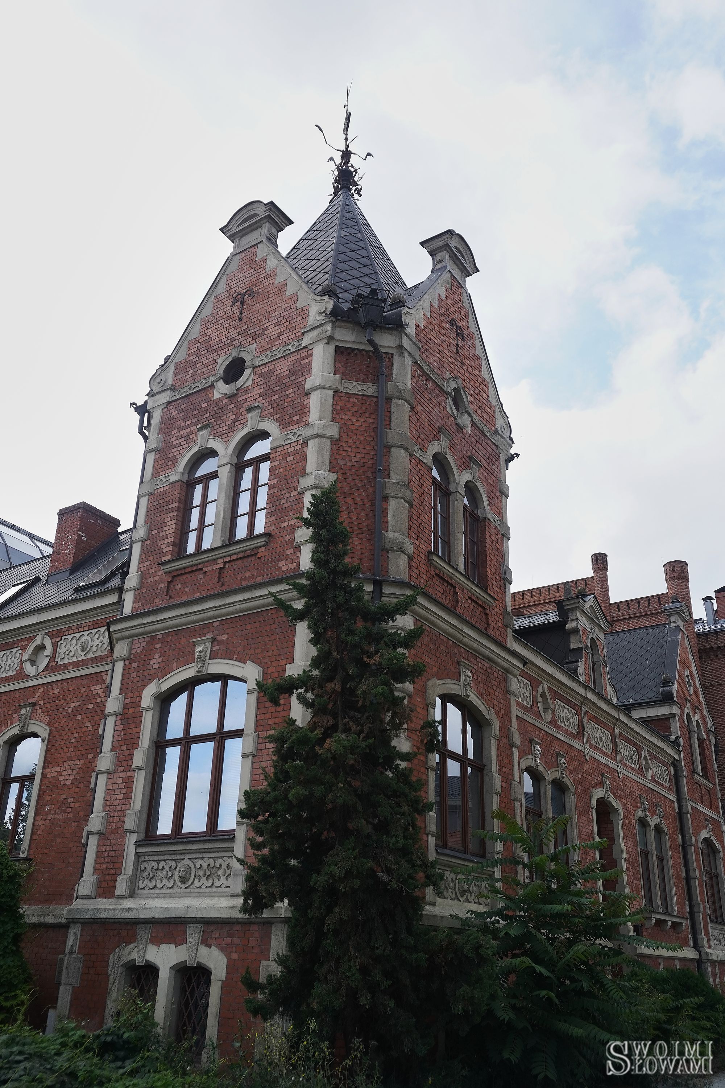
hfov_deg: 43.6
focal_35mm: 30
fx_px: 906
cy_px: 544
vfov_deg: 61.9
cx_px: 362
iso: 500
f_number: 5.6
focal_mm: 20
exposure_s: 1/1000
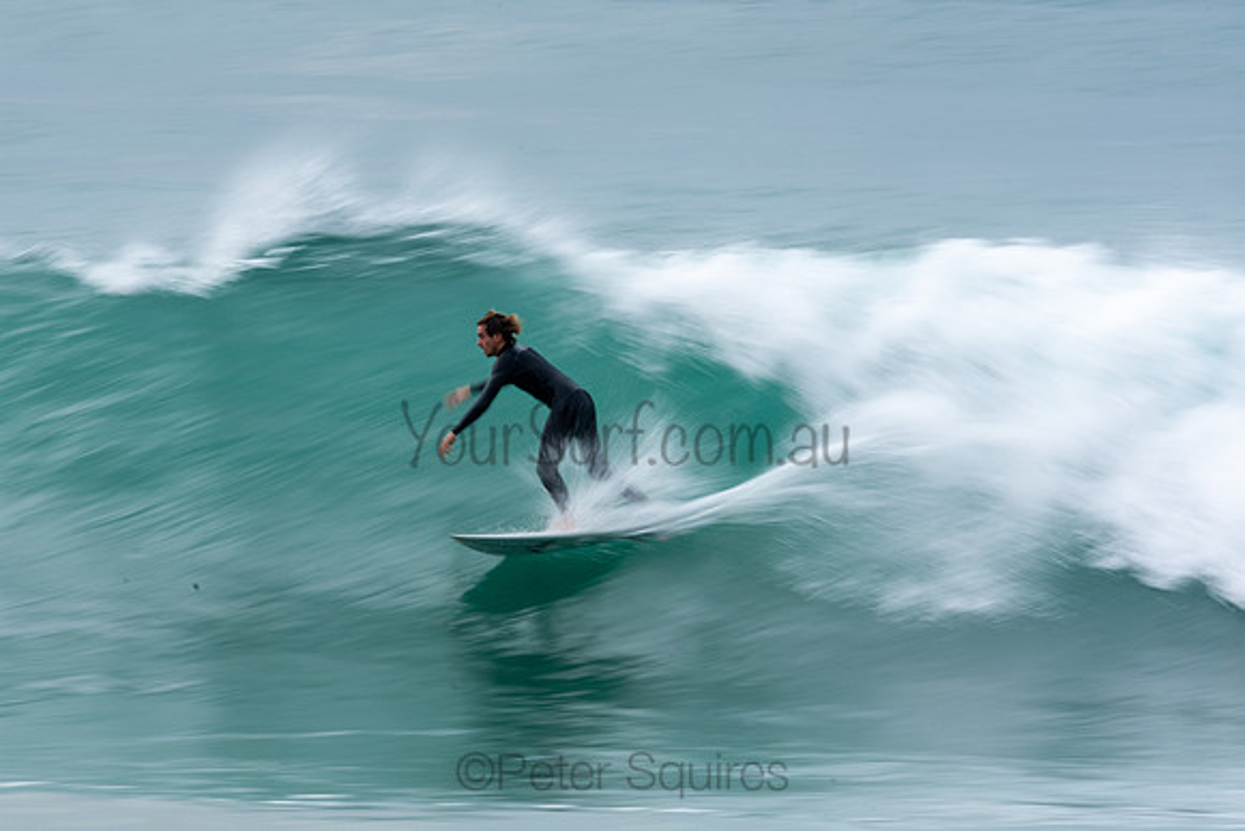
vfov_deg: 1.8
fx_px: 25942
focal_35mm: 750
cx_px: 622
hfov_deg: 2.7
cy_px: 416
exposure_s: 1/25
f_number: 22
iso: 100
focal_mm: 500
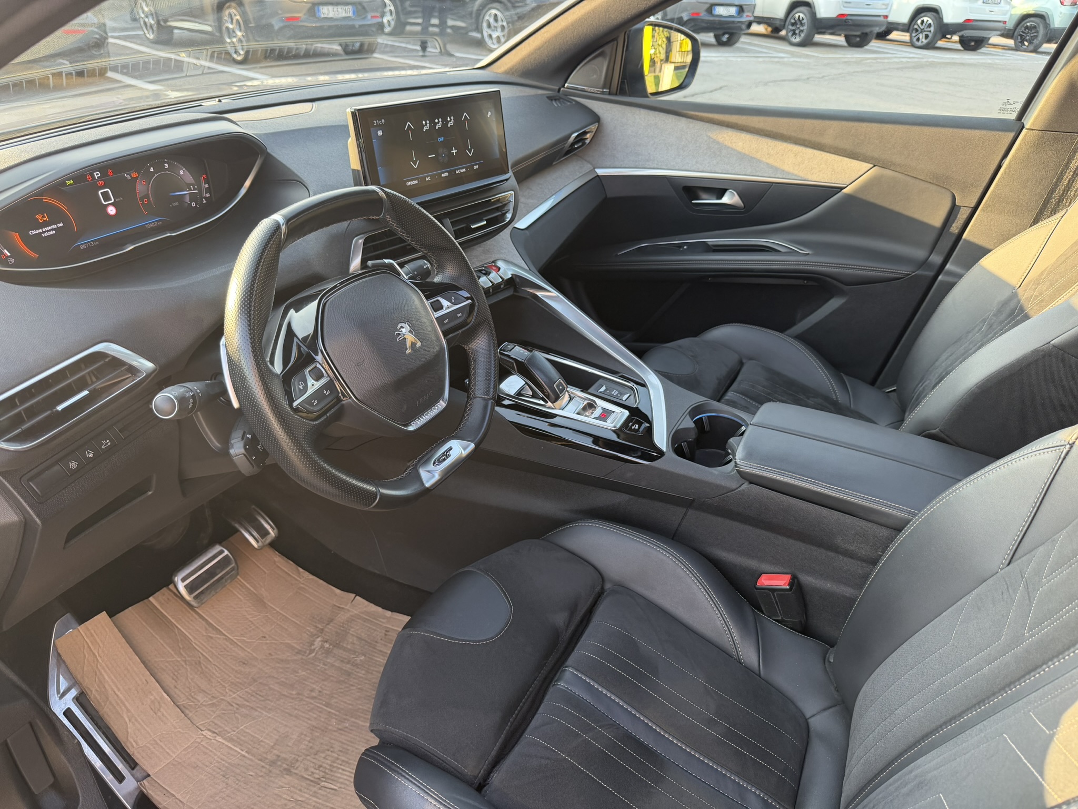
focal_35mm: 24
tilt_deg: -31.4
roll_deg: -4.7
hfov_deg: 71.6
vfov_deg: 56.8
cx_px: 539
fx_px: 747
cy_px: 404
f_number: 1.78
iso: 125
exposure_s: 1/121
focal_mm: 6.76
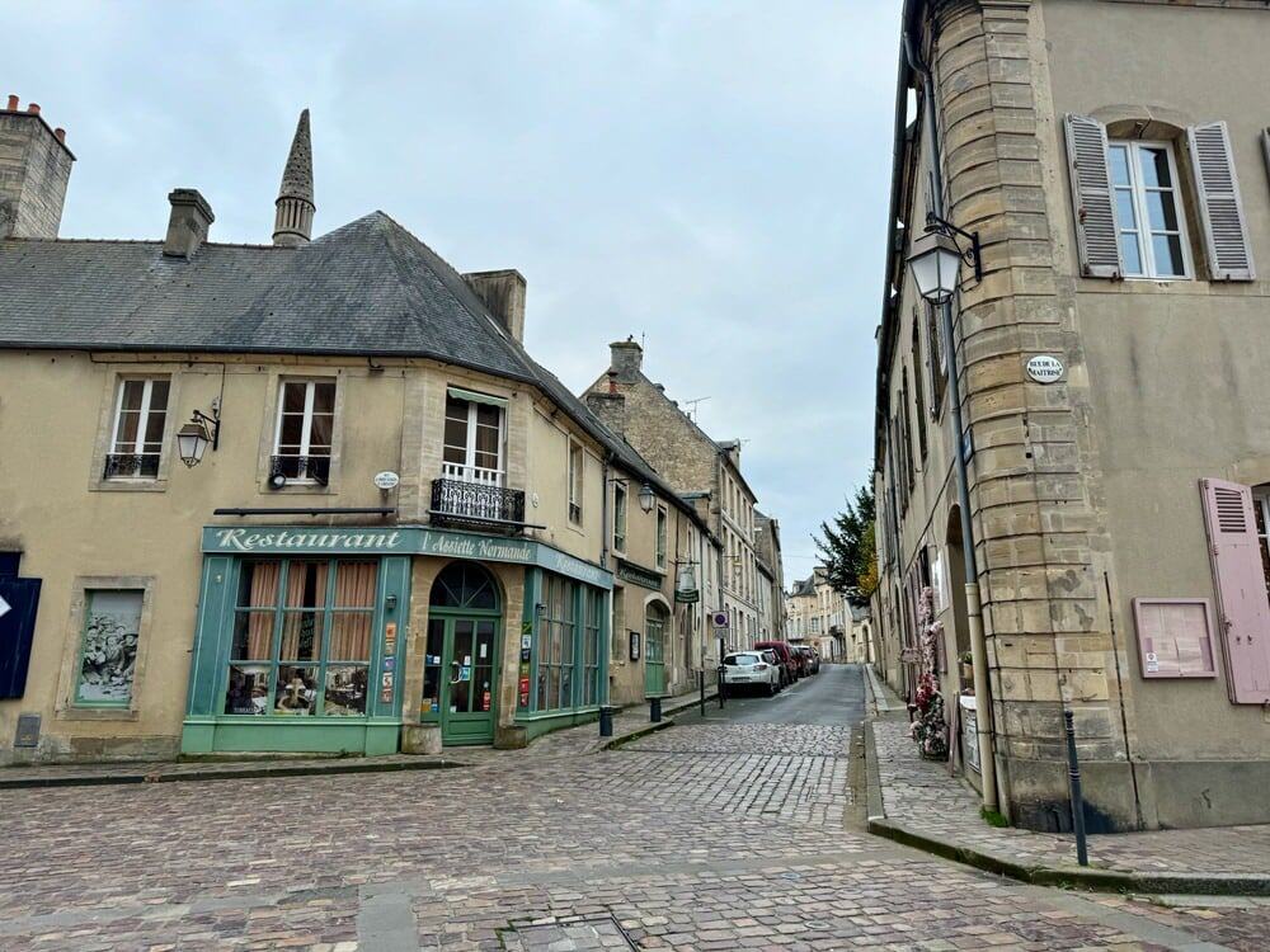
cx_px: 635
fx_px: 881
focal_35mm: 24
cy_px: 476
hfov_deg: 71.6
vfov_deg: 56.8
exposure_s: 1/215
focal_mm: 6.76
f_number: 1.78
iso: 64
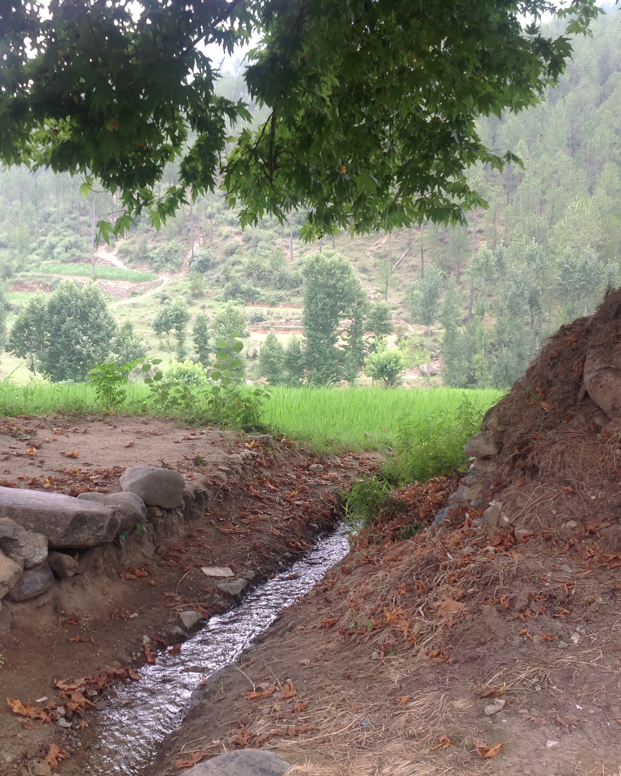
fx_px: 1057
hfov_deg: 32.3
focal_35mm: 46
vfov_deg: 40.3
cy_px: 389
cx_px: 176
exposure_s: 1/214
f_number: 2.4
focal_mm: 4.28
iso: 50
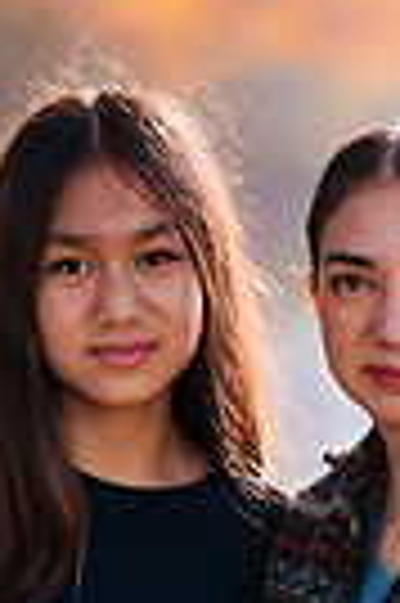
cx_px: 162
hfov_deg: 3.0
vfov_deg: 4.5
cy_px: 590
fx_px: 7569
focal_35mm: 453
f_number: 1.8
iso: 100
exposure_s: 1/400
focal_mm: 135
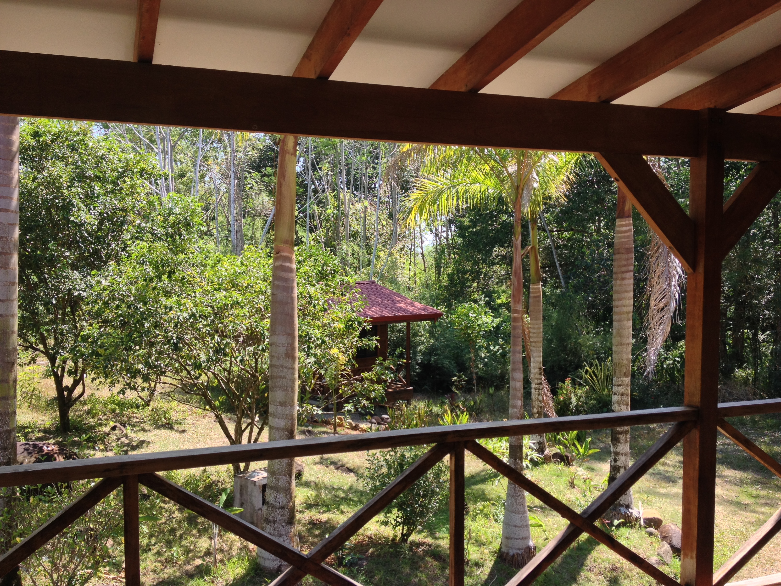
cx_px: 390
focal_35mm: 35
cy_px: 293
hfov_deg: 52.6
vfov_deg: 40.7
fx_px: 790
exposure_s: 1/283
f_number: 2.4
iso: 50
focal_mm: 4.28
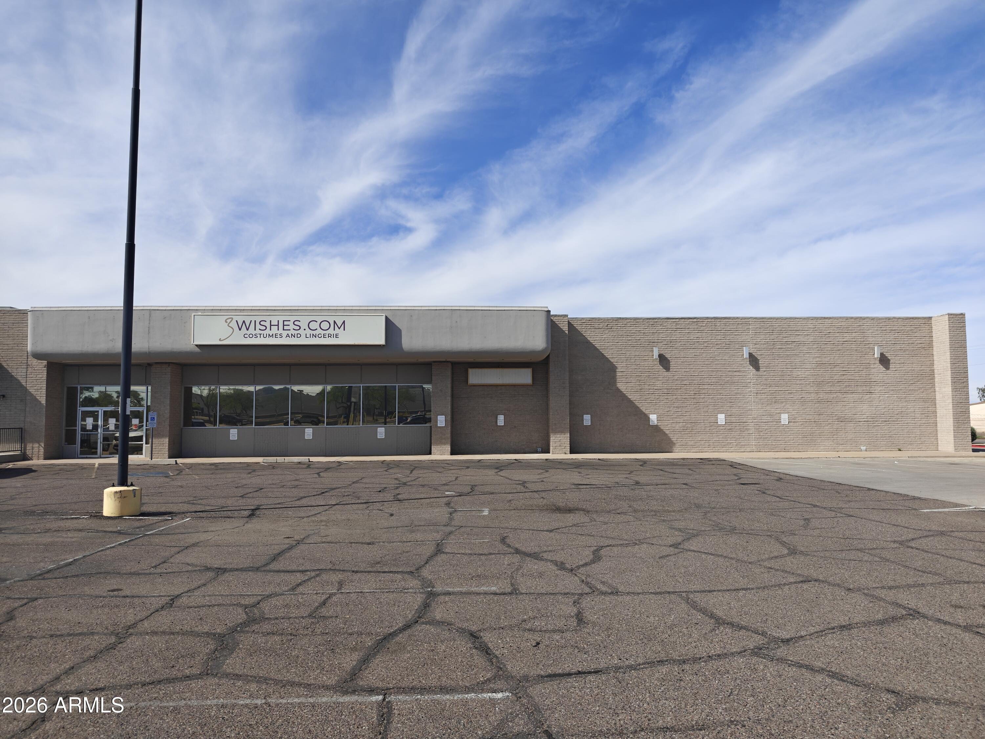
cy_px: 370
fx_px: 683
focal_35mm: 24
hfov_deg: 71.6
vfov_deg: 56.8
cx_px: 492
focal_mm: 6.57
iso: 200
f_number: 1.68
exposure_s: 1/9396
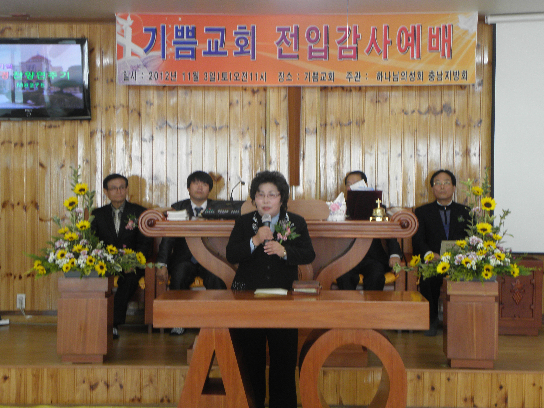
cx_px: 272
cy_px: 204
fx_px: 1131
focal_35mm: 72
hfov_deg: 27.0
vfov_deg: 20.4
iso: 125
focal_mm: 12.97
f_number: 3.8
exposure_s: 1/20
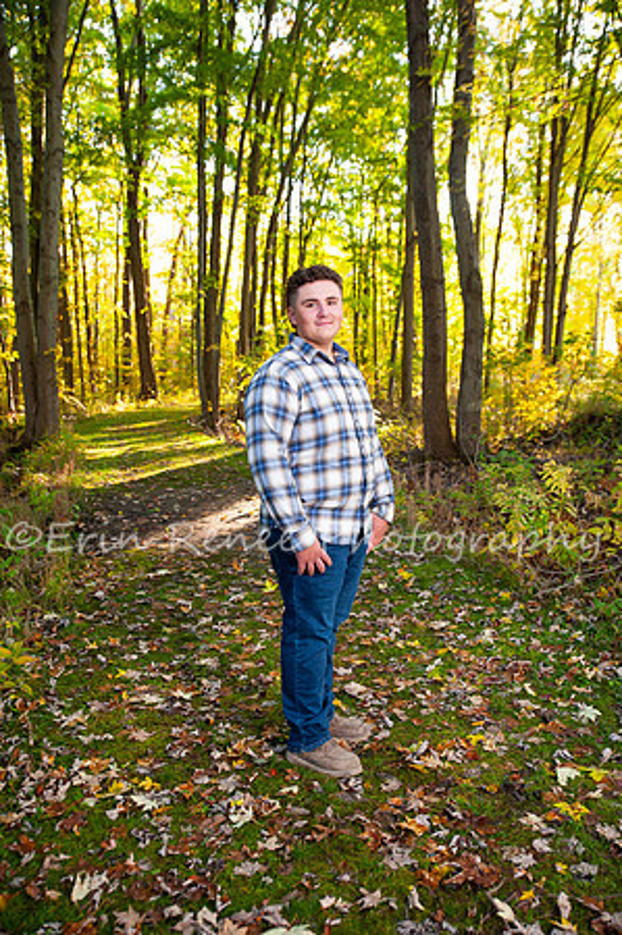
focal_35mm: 32
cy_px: 468
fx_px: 831
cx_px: 311
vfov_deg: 58.8
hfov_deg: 41.0
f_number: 2.8
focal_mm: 32
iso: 400
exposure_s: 1/125
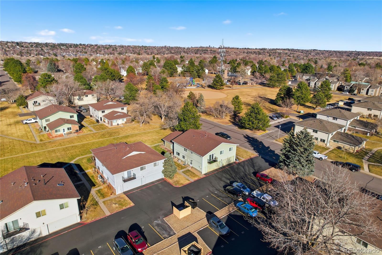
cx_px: 191
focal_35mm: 22
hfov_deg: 78.6
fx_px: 233
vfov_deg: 57.2
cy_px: 128
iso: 100
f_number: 2.8
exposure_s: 1/160
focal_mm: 8.4
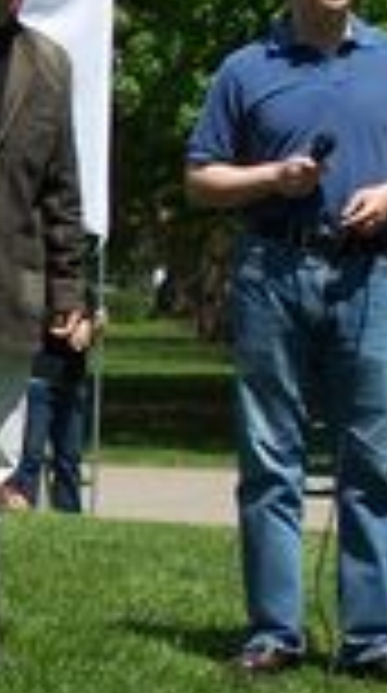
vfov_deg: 11.3
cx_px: -364
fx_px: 3485
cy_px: 189
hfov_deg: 6.2
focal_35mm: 190
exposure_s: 1/750
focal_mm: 11.1
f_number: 3.2
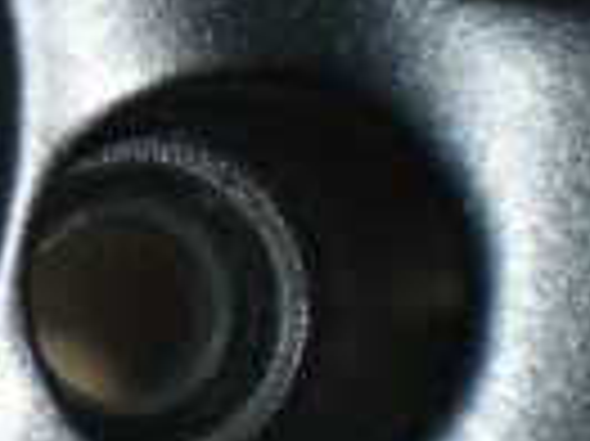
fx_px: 3951
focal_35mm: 232
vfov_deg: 6.4
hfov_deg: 8.2
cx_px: -545
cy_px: -36
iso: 64
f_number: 3.1
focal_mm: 6.3
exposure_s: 1/60
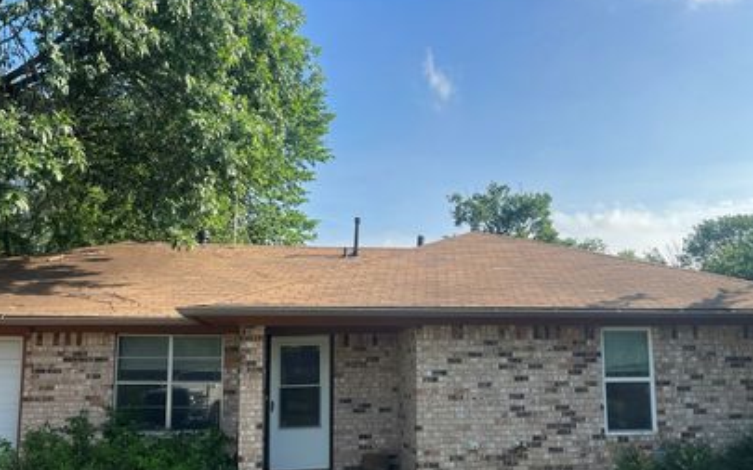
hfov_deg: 56.6
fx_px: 698
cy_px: 291
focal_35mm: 34
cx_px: 415
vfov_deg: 37.1
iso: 50
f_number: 1.6
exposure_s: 1/1957
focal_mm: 5.1
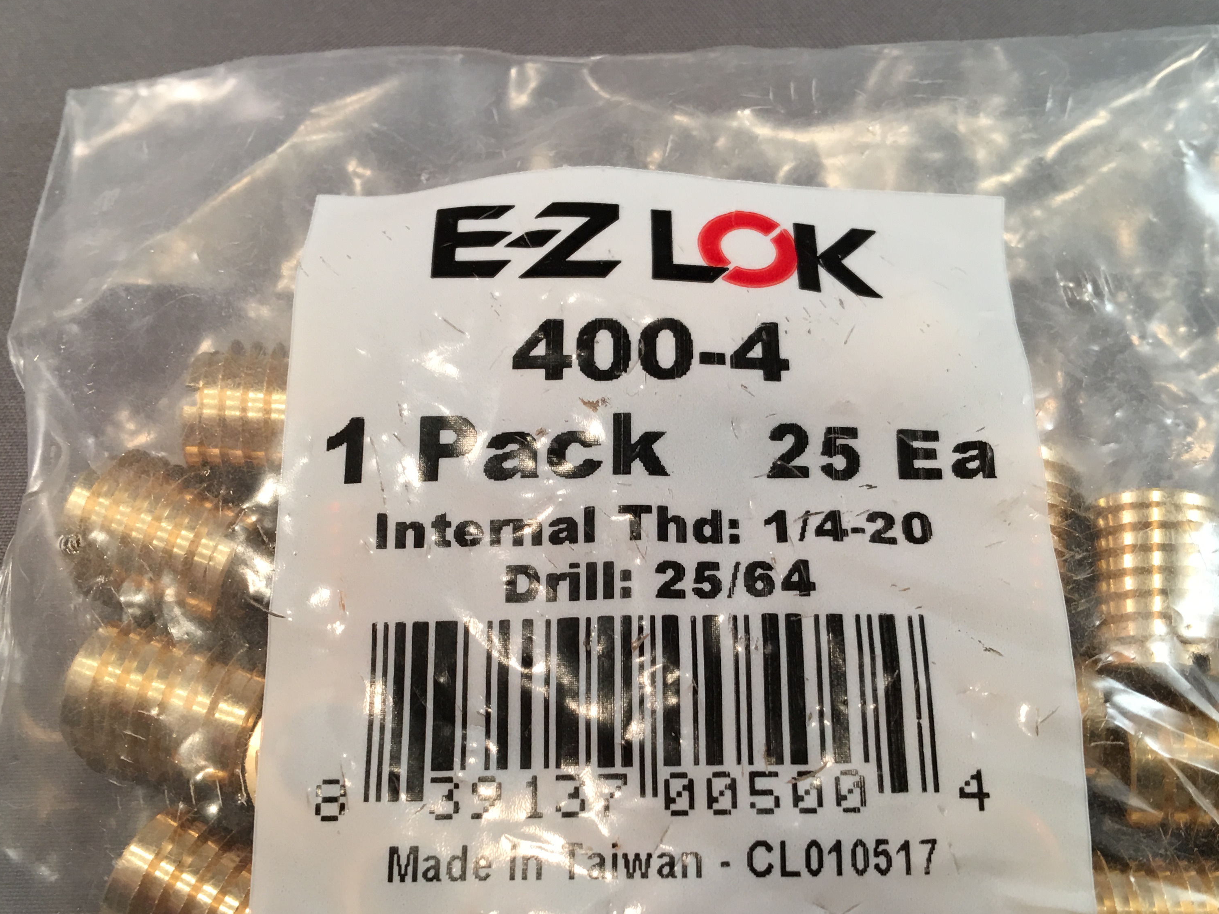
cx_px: 620
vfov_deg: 36.6
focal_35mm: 39
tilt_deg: -71.8
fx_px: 1373
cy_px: 567
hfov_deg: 47.9
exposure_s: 1/15
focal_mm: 4.15
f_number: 2.2
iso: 25
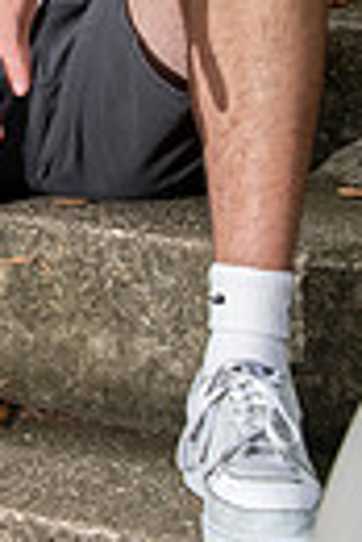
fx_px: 2602
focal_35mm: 173
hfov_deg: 7.9
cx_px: -83
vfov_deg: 11.7
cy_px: -33
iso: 2000
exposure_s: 1/160
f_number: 10
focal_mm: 50
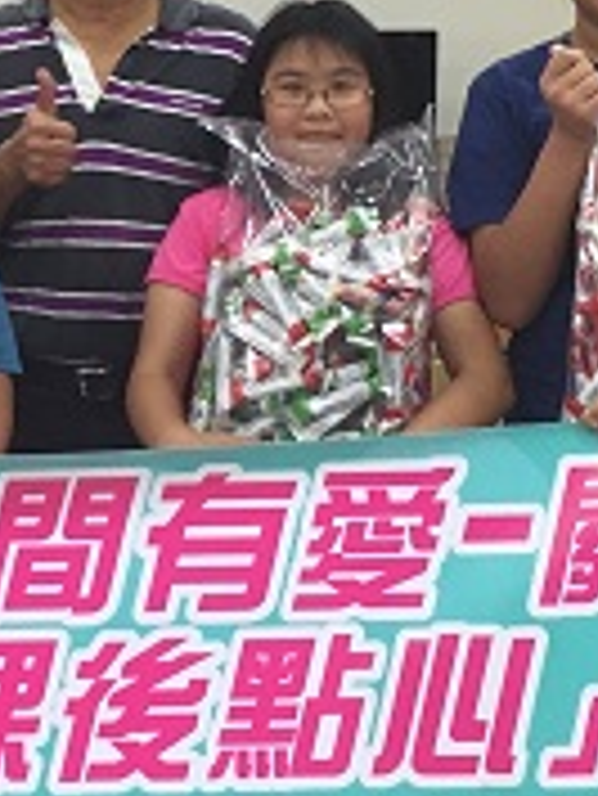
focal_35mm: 107
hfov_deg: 13.7
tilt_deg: -6.3
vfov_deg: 18.3
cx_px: 56
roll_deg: -1.2
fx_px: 2462
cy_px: 306
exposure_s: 1/30
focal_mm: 4.15
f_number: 2.2
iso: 50
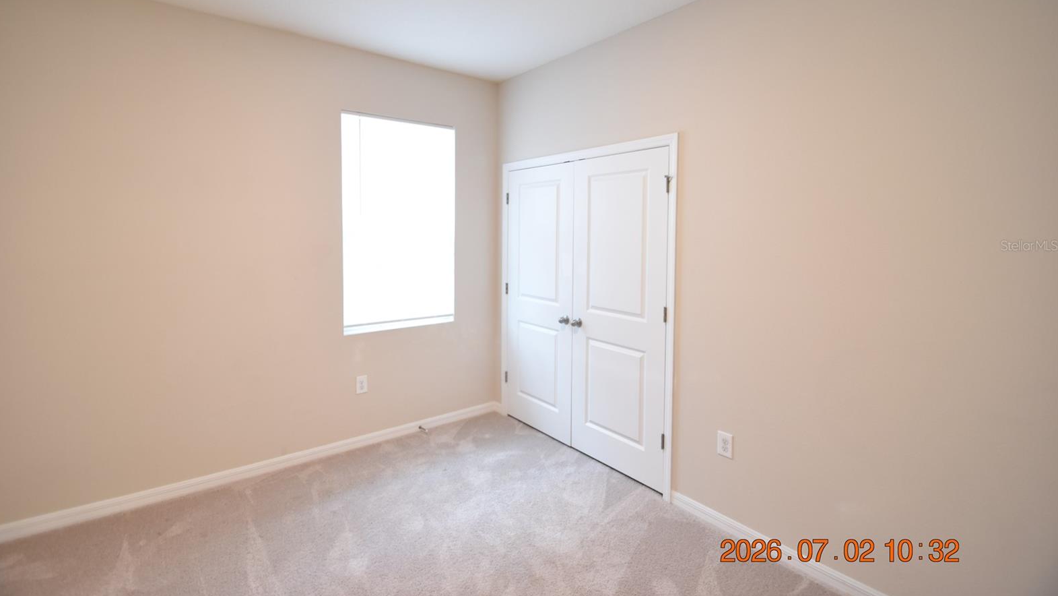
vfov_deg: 66.6
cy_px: 245
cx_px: 522
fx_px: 449
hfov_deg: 99.4
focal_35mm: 16
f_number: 3.5
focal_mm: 10
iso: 800
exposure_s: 1/15
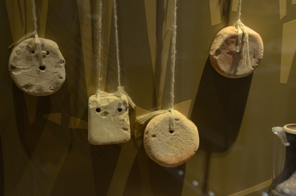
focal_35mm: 66
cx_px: 148
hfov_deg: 30.6
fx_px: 541
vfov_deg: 20.5
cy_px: 98
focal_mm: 44
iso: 1000
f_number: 4.8
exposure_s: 1/20
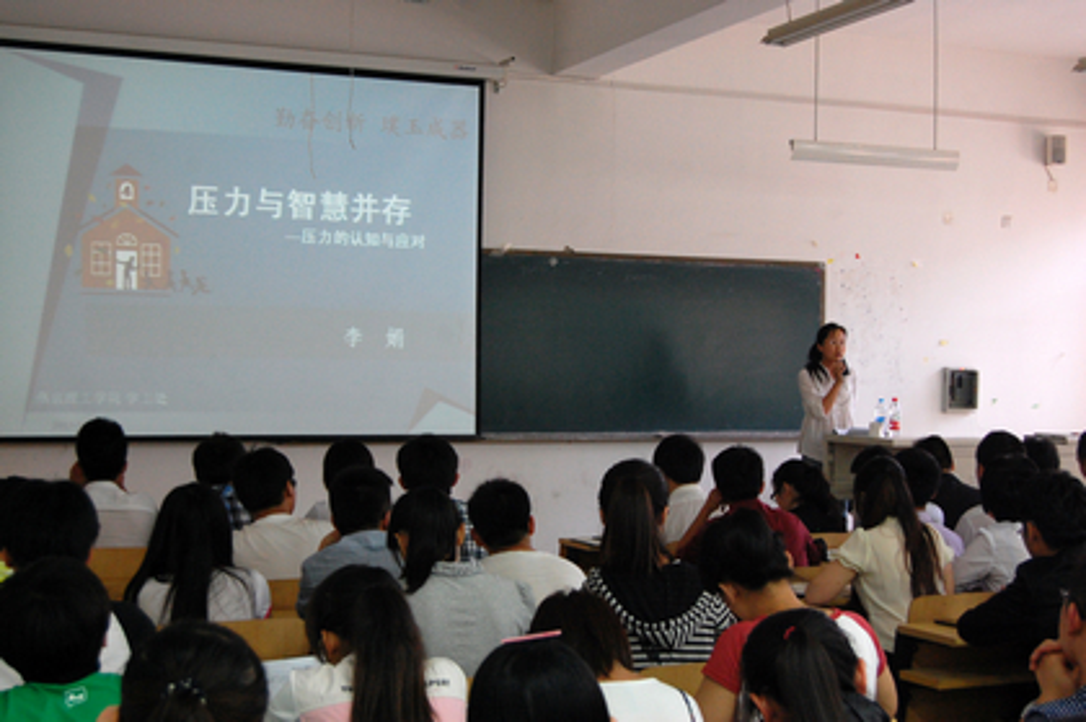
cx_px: 543
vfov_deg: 25.7
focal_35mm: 52
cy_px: 361
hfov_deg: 37.9
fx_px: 1582
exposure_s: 1/40
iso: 800
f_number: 4.8
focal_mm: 35
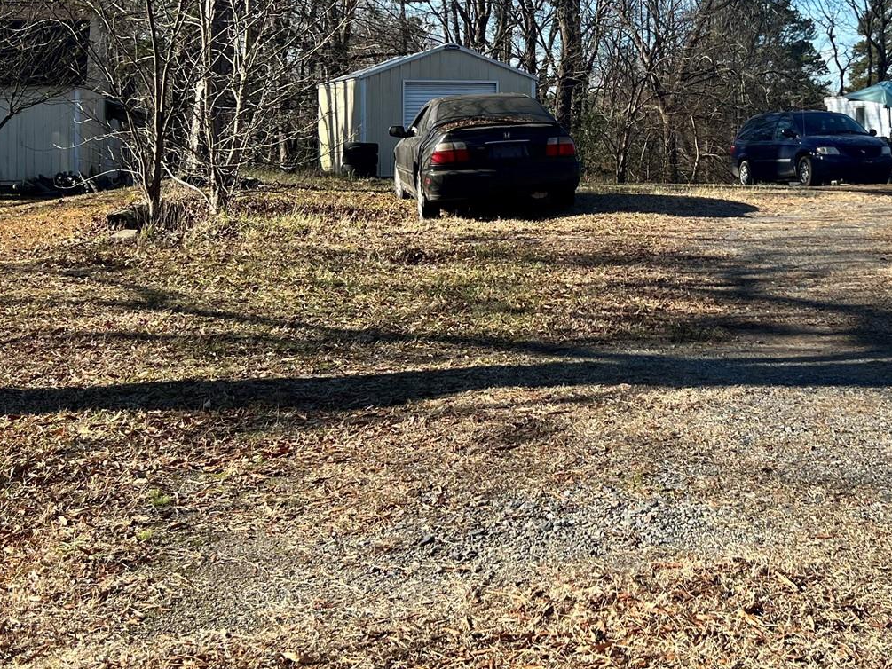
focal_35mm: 53
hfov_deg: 35.3
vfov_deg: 26.8
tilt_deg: +1.5
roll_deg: +0.3
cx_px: 674
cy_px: 91
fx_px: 1366
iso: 50
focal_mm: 5.7
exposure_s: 1/2299
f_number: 1.5
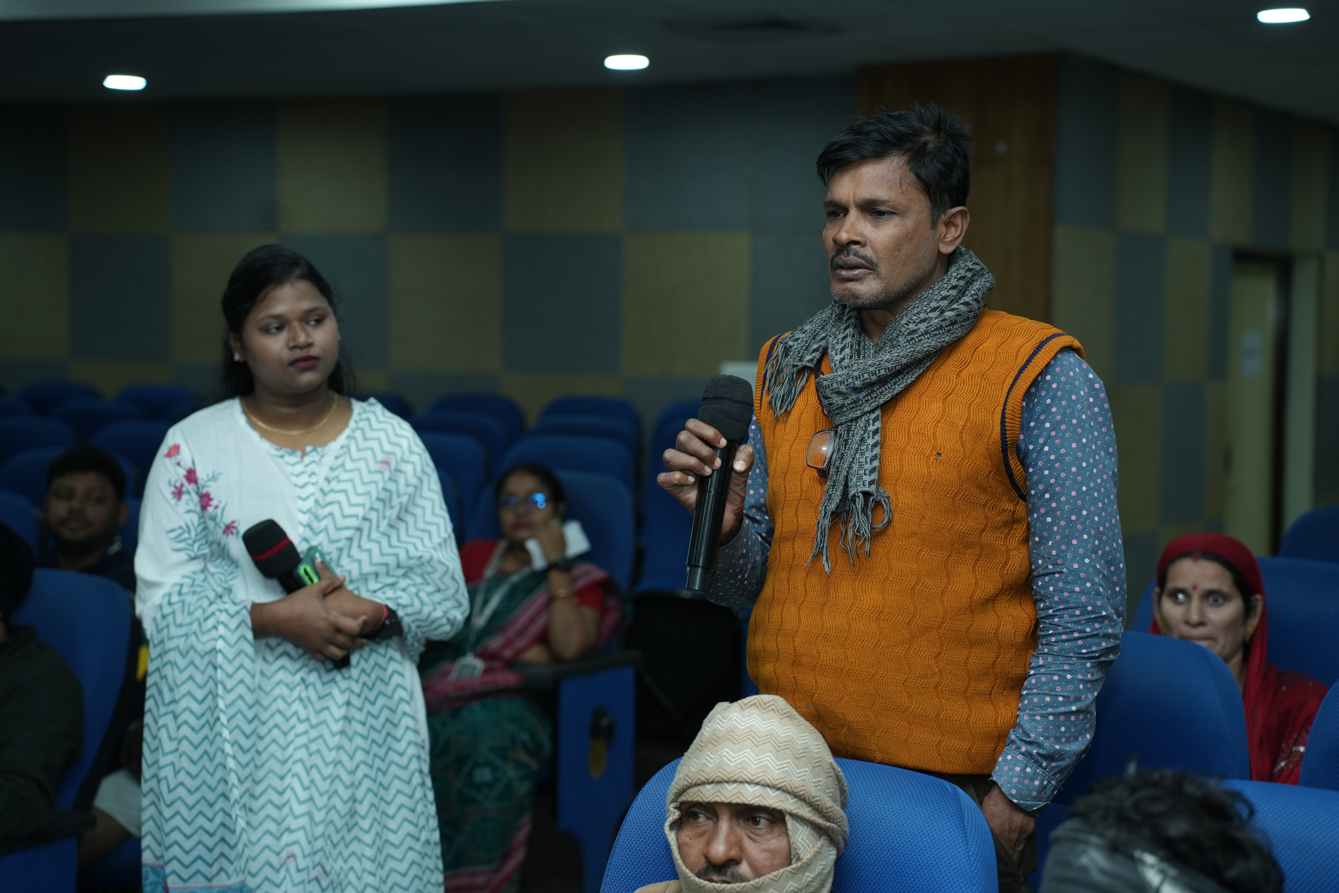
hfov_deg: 29.7
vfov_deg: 20.0
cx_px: 670
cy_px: 446
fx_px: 2529
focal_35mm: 68
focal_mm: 68
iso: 500
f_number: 3.2
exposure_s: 1/160
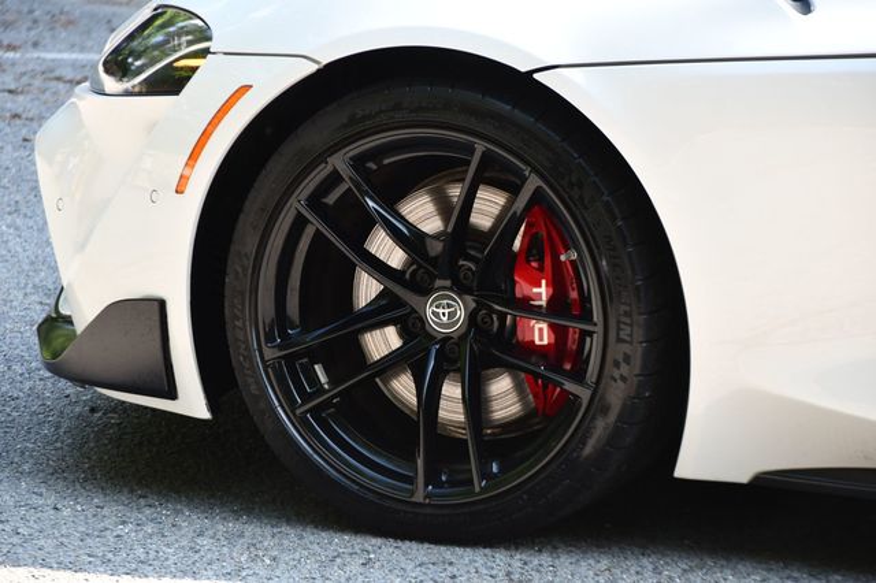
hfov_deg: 12.5
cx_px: 438
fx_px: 4013
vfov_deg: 8.3
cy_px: 292
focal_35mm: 165
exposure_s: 1/250
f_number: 5.6
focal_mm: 110
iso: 400
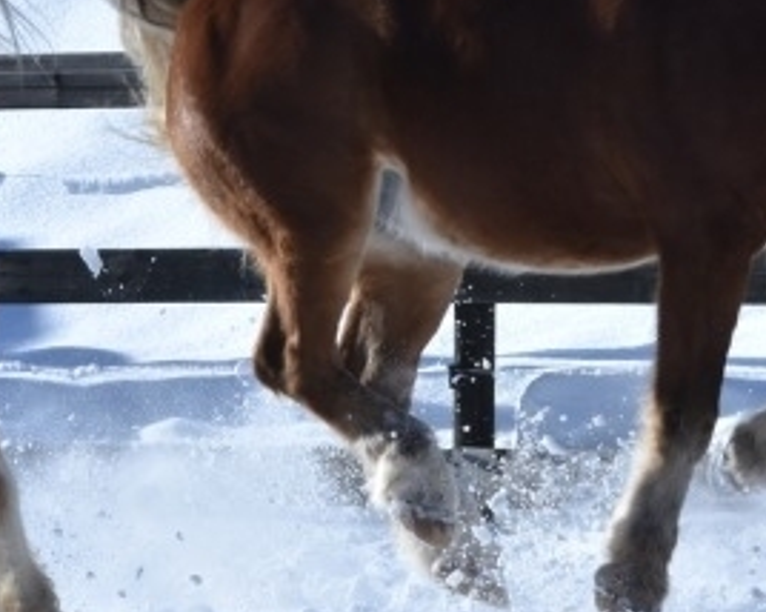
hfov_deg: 4.2
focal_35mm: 463
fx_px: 10489
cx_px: 509
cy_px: 76
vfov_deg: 3.3
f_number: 14
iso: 640
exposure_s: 1/800
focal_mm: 110
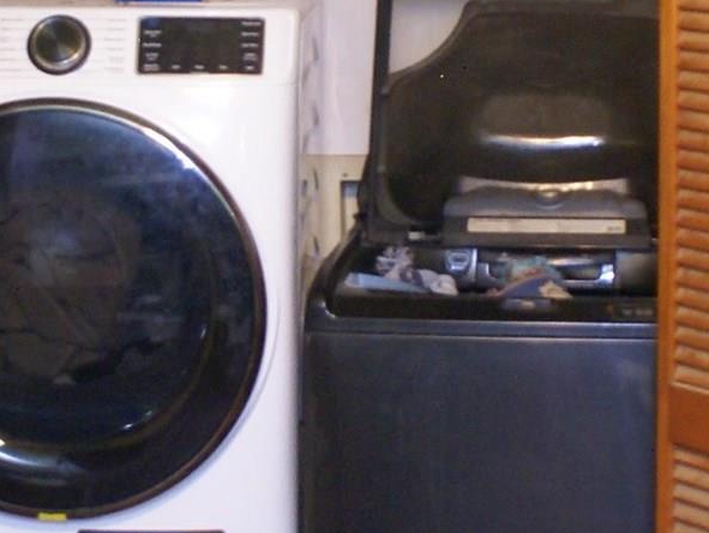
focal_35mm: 135
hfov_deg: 14.6
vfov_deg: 11.0
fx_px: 2767
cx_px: 229
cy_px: 264
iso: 400
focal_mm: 18
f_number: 3.5
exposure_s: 1/10
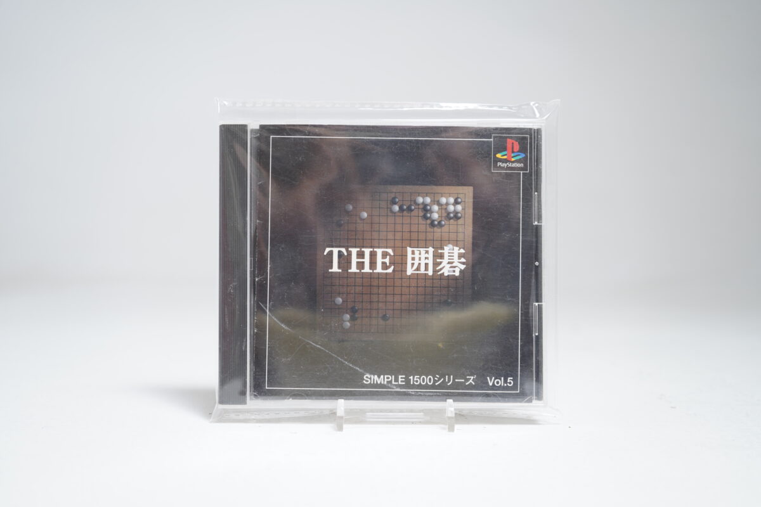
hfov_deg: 43.6
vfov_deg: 29.9
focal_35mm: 45
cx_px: 380
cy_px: 254
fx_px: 951
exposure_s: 1/4
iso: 100
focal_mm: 45
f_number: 5.6
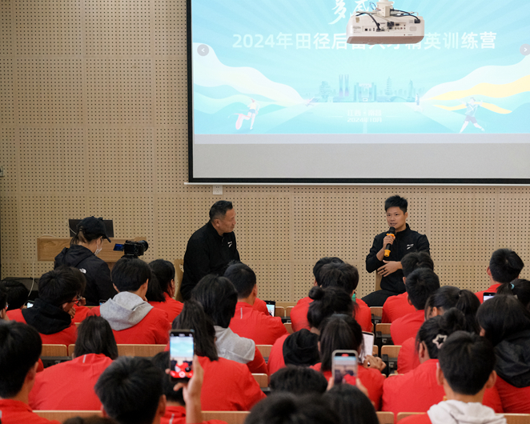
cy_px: 212
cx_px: 313
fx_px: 1334
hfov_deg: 22.4
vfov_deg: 18.1
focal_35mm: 85
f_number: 2.8
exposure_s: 1/160
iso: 2500
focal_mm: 50
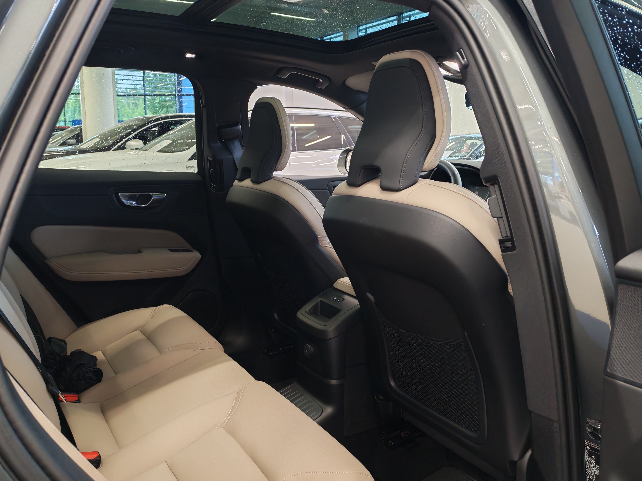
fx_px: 575
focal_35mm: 31
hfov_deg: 58.4
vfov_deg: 45.4
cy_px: 240
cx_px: 321
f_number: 1.9
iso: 740
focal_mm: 6.12
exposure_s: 1/50
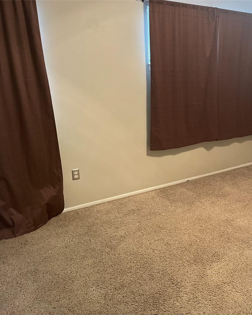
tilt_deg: -18.7
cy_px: 158
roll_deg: -2.0
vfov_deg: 52.8
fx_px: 317
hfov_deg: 41.3
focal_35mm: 34
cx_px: 206
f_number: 1.6
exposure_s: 1/40
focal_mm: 4.2
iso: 400
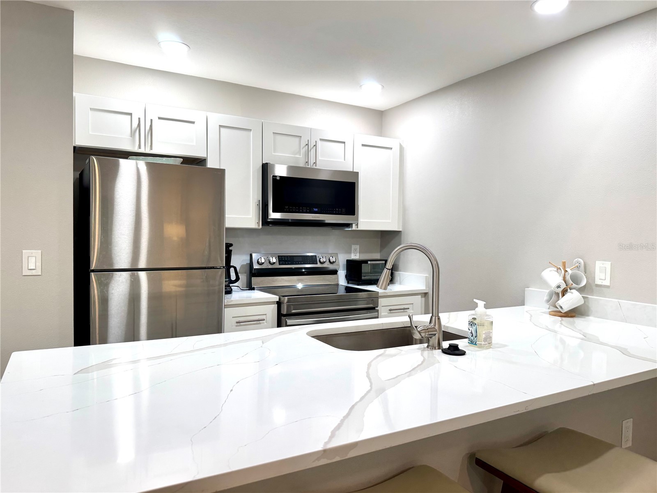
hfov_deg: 71.6
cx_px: 328
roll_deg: -1.1
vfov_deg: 56.8
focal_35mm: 24
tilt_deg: -2.7
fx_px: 456
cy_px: 246
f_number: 1.78
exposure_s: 1/120
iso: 100
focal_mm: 6.76
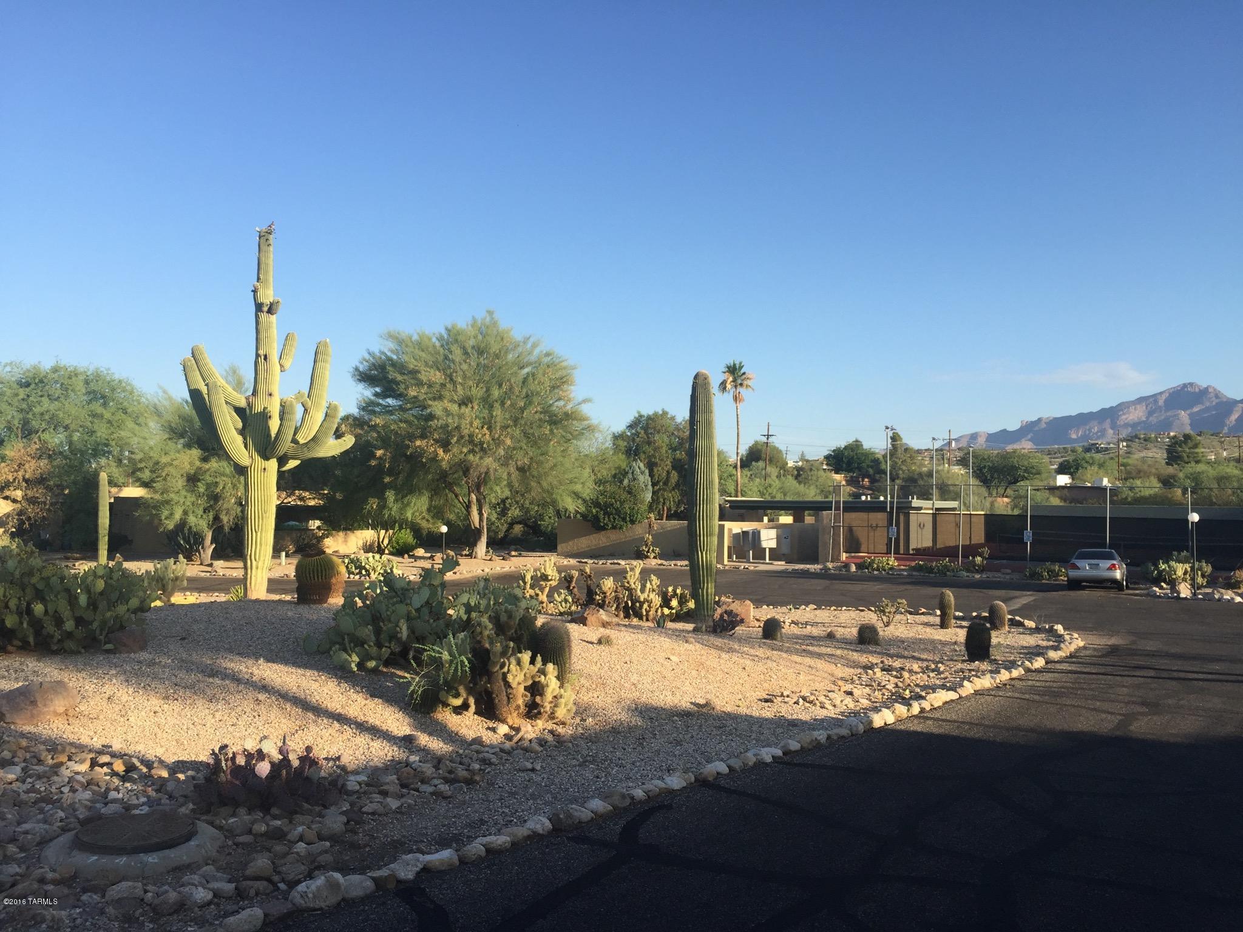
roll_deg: -0.9
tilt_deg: +3.0
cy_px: 466
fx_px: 1041
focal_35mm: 29
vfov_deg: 48.2
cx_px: 622
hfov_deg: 61.7
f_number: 2.2
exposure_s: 1/942
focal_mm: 4.15
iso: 32
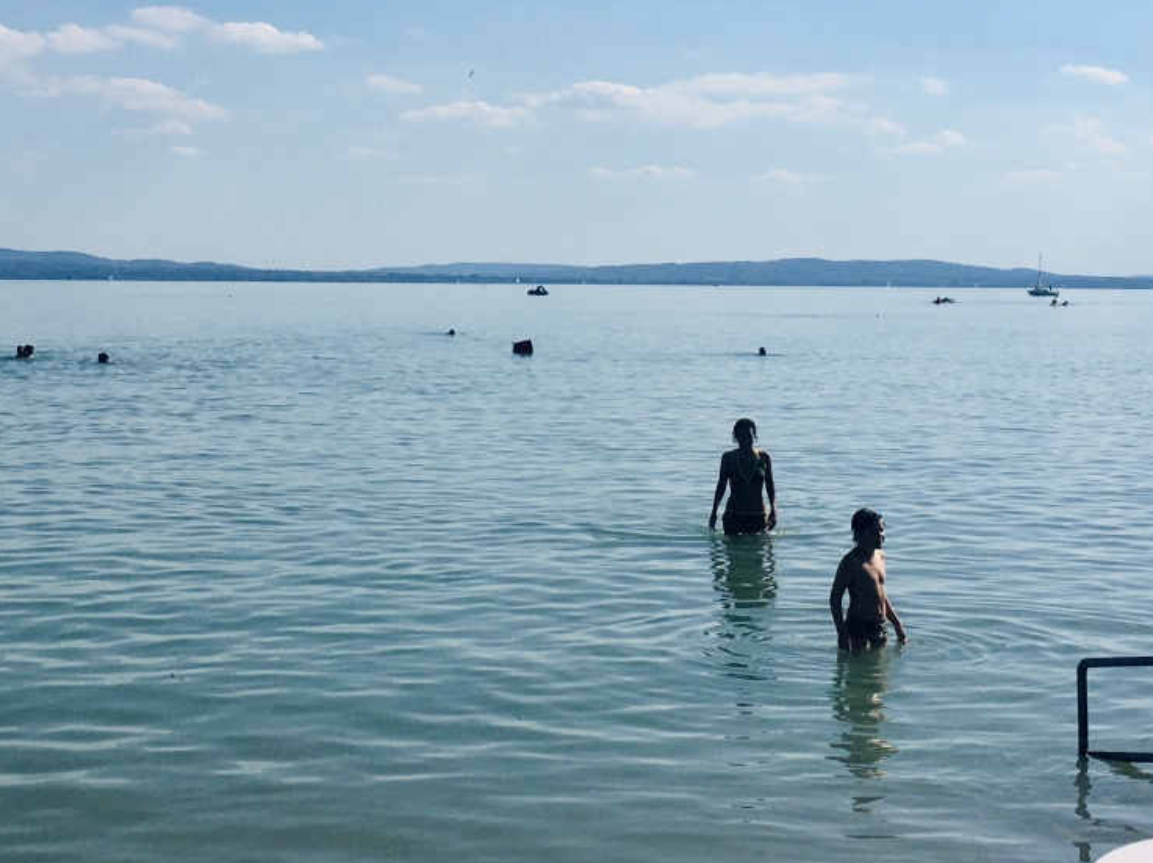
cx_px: 512
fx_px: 2097
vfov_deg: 23.1
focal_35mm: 63
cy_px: 235
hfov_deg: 30.7
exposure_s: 1/4525
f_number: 2.2
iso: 25
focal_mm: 4.15
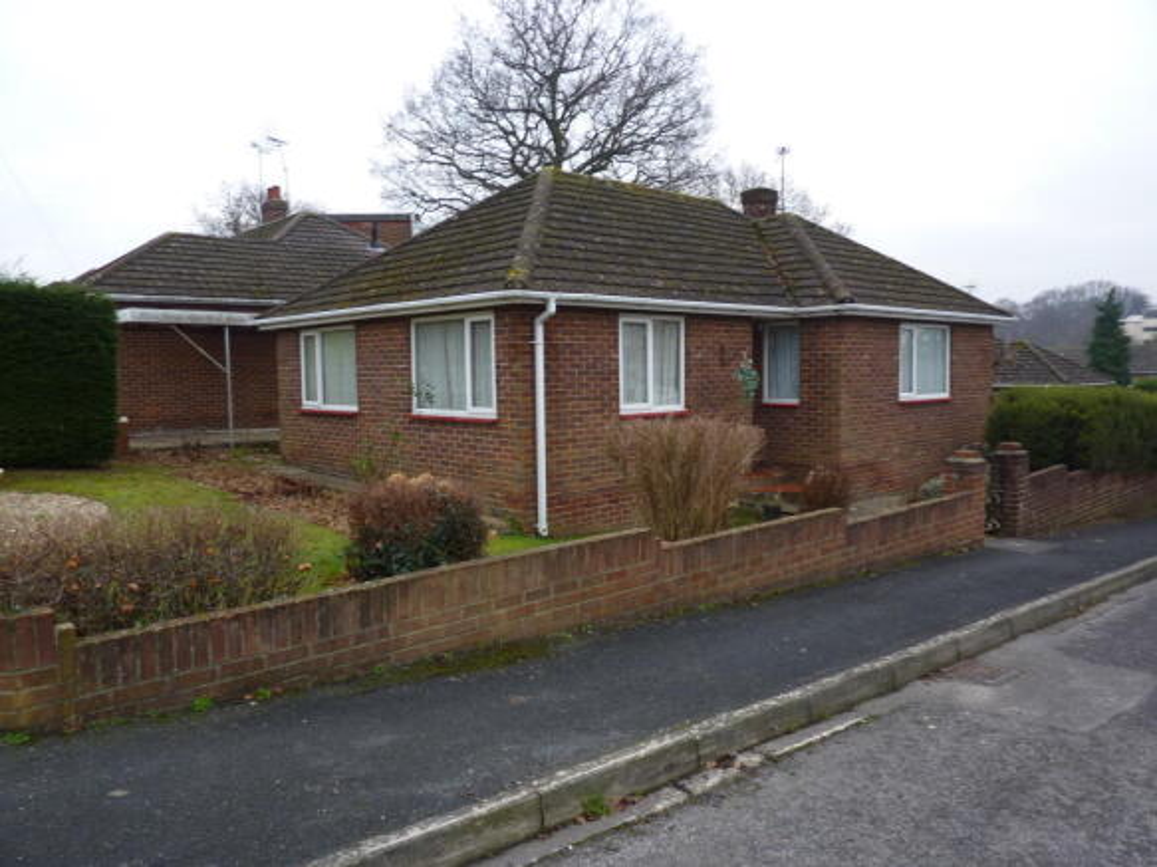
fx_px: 835
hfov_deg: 69.4
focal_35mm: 25
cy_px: 434
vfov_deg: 54.9
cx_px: 578
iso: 80
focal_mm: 4.1
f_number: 3.3
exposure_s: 1/80
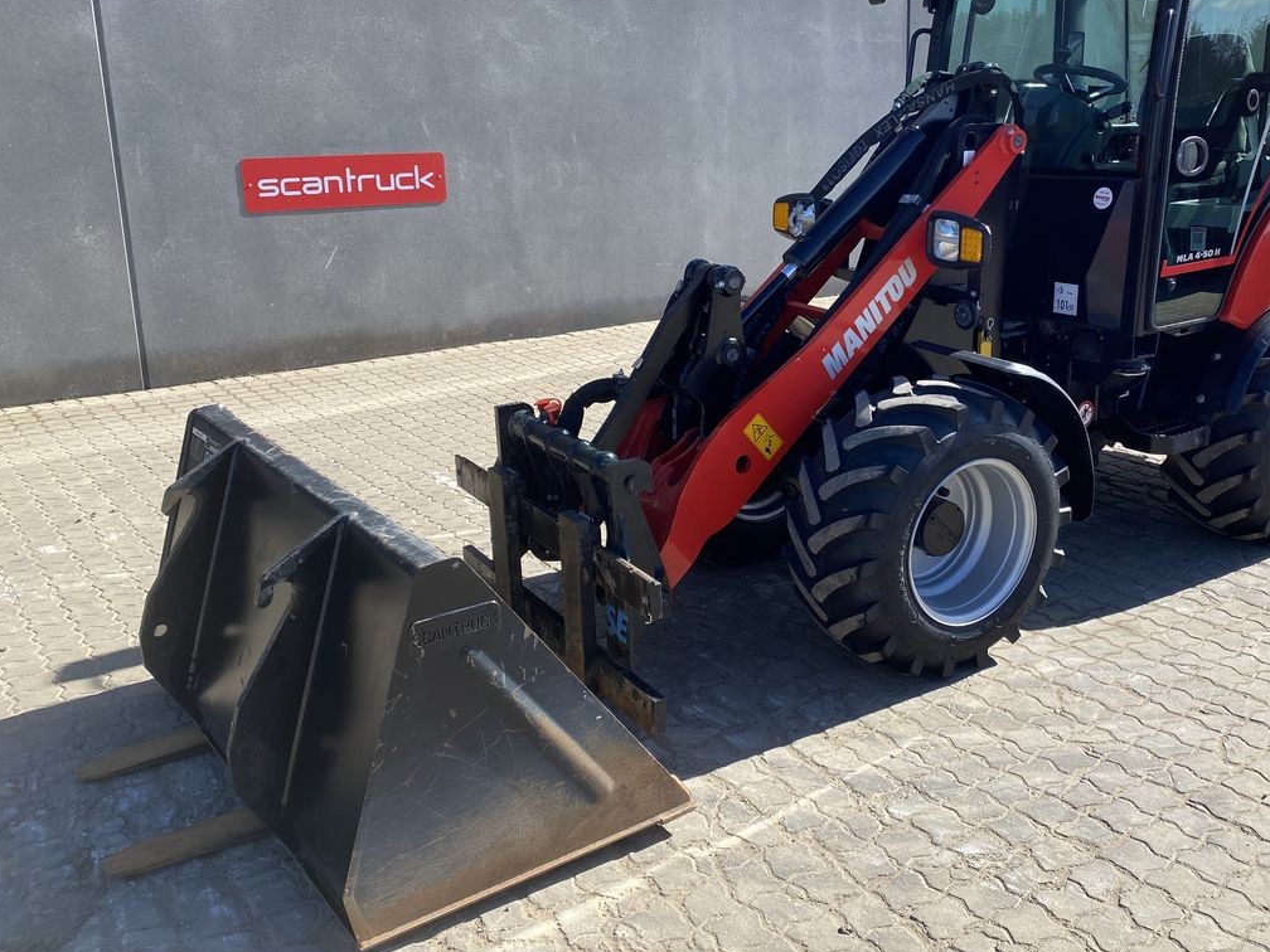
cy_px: 404
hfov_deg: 55.0
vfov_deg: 42.8
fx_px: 1211
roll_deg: +1.2
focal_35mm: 33
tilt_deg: -13.8
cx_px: 747
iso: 32
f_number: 1.8
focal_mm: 4.25
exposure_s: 1/1362
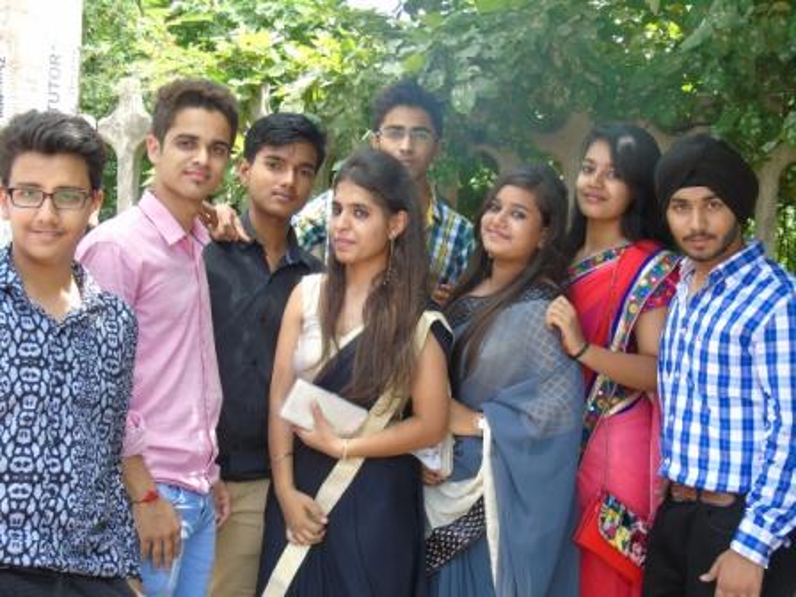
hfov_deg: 31.2
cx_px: 398
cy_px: 298
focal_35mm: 62
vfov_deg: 23.7
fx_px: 1426
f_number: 4.5
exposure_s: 1/60
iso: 80
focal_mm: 11
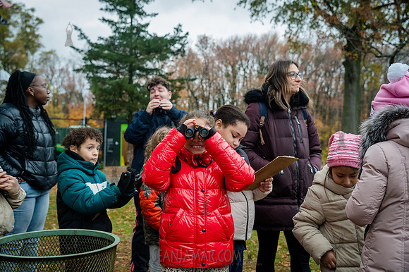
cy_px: 136
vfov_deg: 35.0
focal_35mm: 38
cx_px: 204
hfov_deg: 50.7
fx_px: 431
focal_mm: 38
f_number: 4
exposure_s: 1/640
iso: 4000
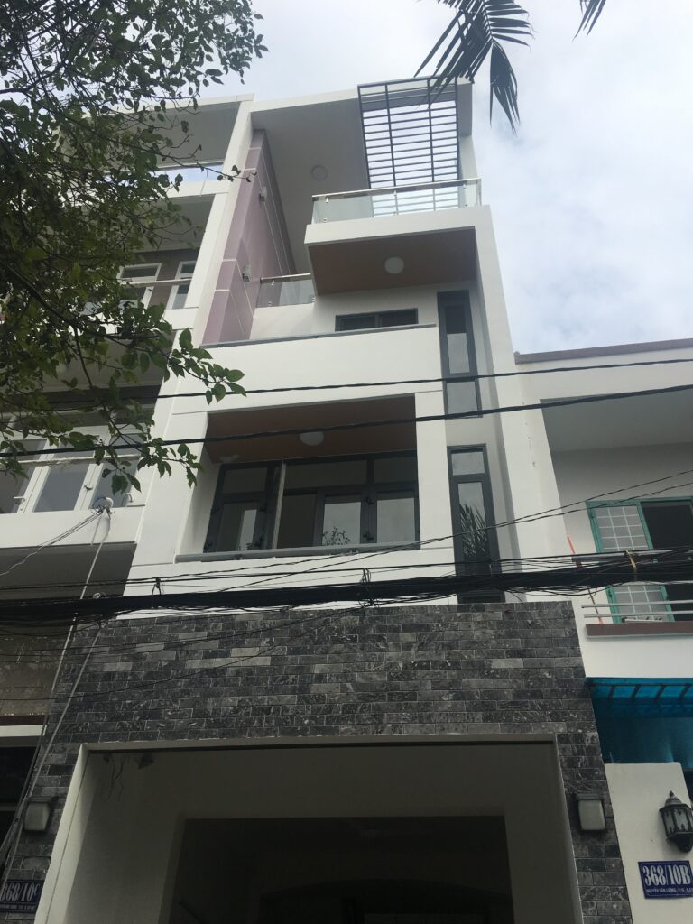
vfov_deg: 61.7
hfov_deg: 48.2
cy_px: 462
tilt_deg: +43.1
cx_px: 346
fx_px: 774
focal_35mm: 29
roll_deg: -2.0
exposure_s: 1/1789
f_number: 2.2
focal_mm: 4.15
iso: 25
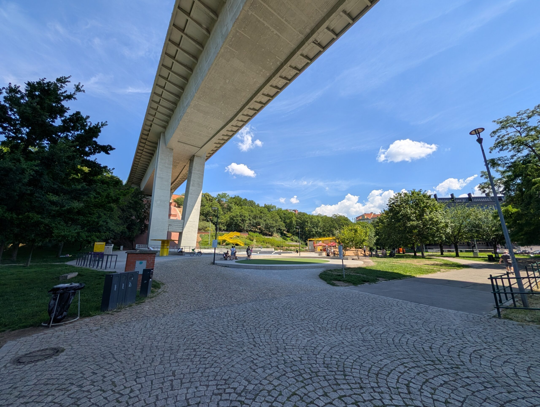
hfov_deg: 110.5
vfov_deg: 94.6
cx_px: 270
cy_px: 204
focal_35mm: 12
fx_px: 187
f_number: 1.7
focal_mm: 2.02
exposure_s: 1/2660
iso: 60
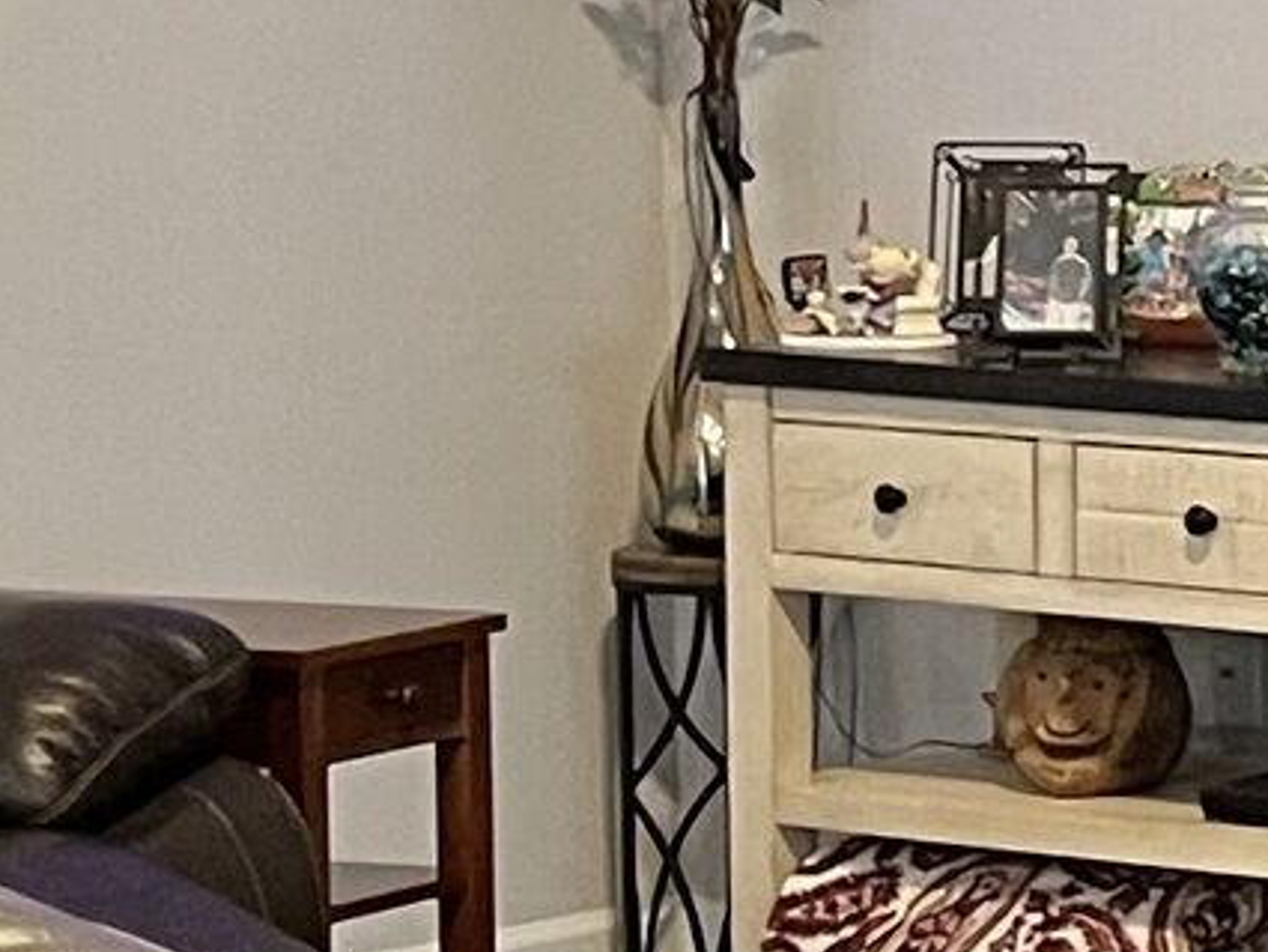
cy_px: 519
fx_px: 6888
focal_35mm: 188
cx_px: 3052
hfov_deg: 9.4
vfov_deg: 7.9
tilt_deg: -6.5
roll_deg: -1.1
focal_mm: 5.1
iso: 400
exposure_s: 1/40
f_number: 1.6
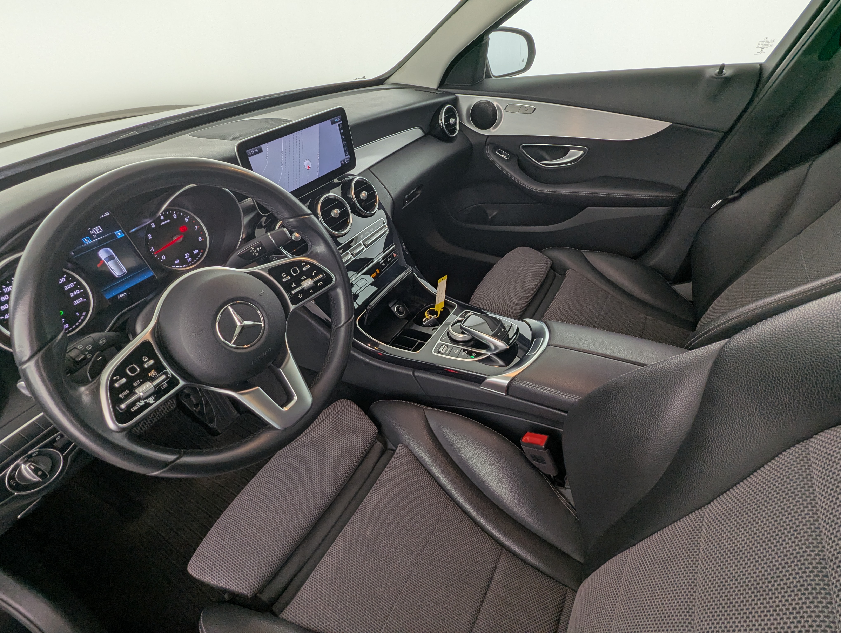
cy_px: 316
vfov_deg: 78.2
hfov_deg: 94.4
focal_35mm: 16
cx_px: 420
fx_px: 389
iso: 40
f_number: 2.2
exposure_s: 1/59
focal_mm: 2.35
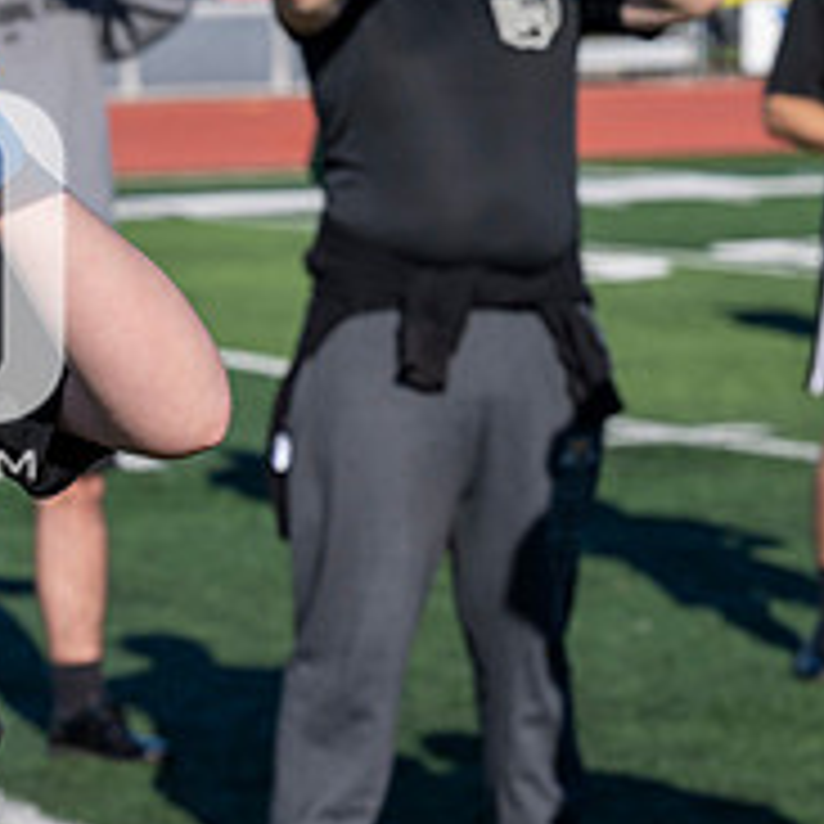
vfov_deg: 9.3
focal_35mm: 189
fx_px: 5090
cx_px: -275
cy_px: 304
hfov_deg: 9.1
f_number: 5
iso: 250
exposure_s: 1/2000
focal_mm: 70
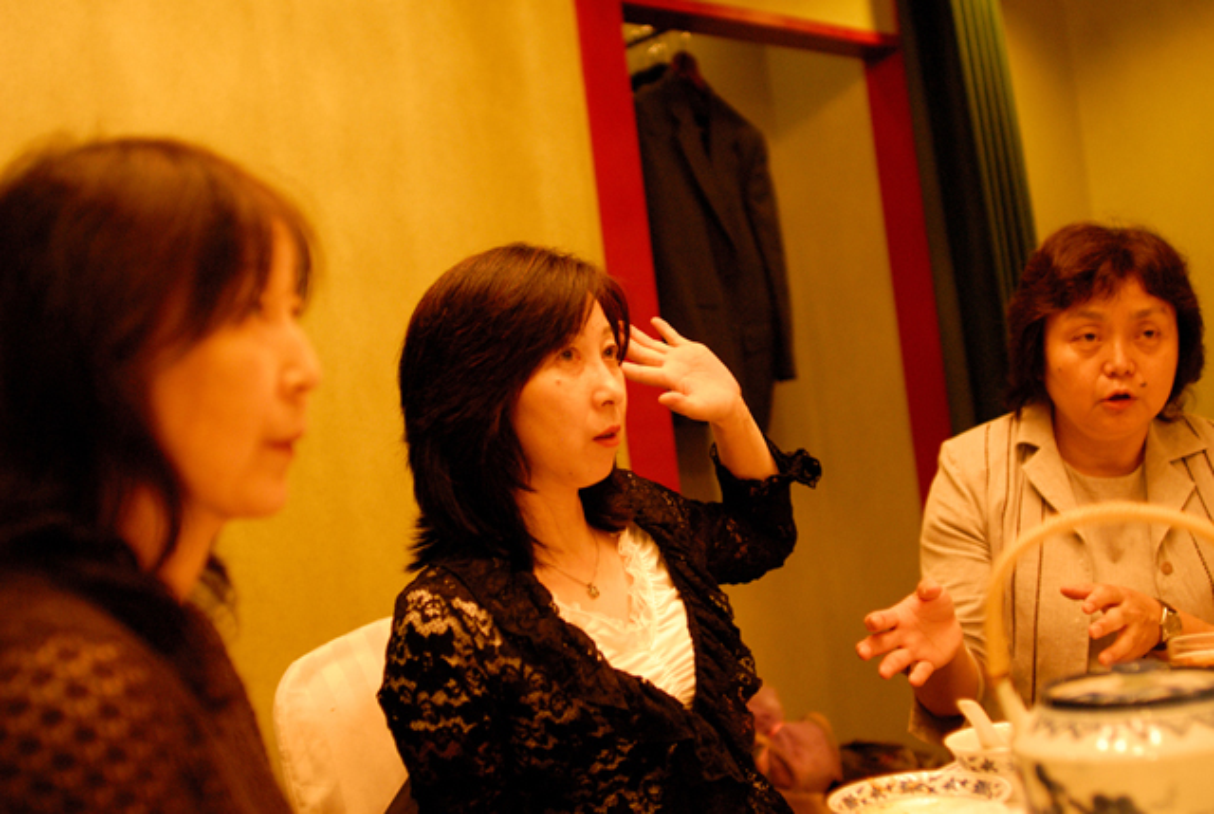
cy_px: 407
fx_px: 1419
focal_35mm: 42
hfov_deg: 46.3
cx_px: 607
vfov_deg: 32.0
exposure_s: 1/80
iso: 800
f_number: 2
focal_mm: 28
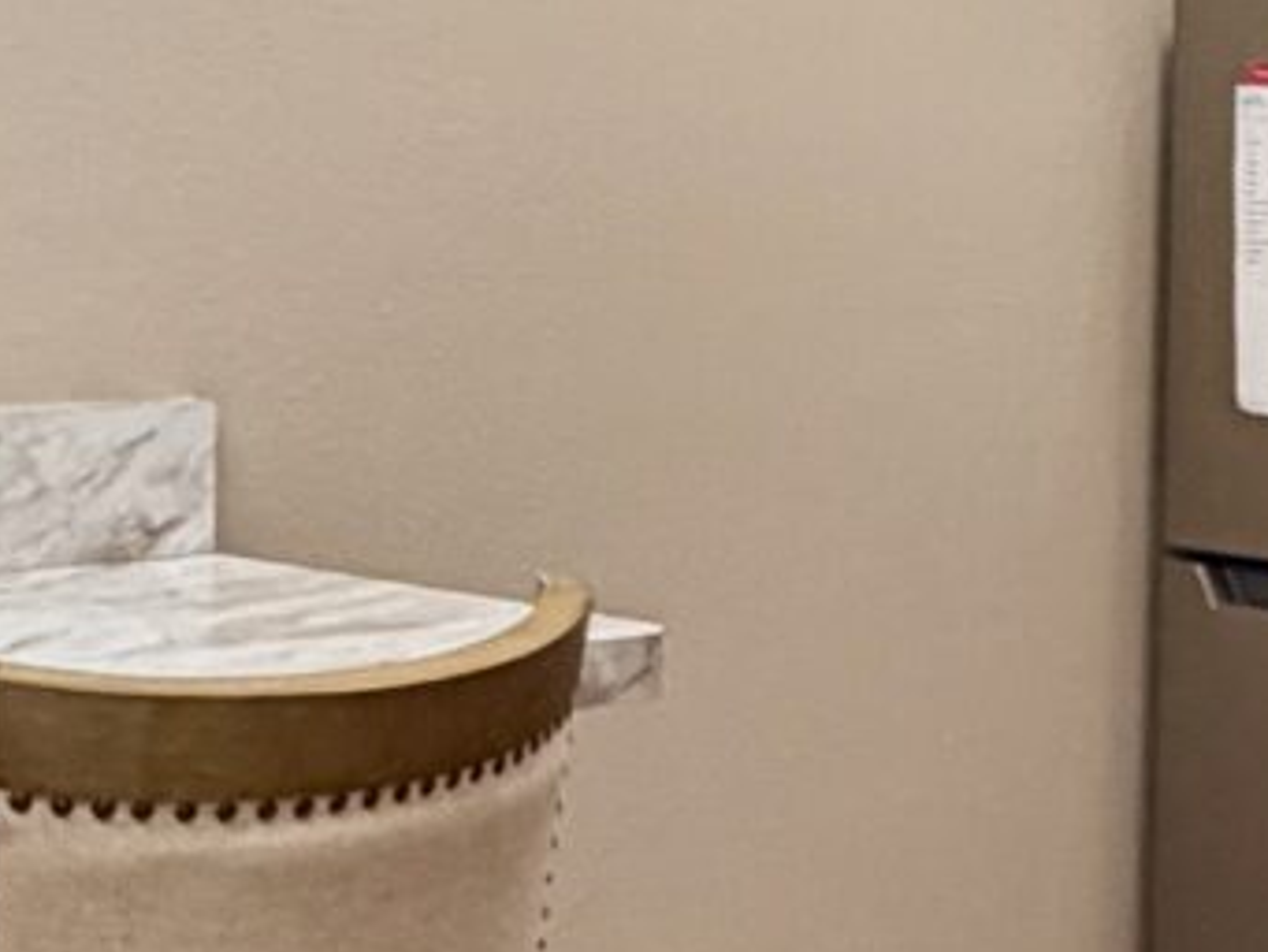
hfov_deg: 18.5
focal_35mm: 105
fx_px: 3848
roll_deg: -3.2
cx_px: 1023
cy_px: 461
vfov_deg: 14.1
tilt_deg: -5.2
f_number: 2.2
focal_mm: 2.22
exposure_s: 1/120
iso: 200
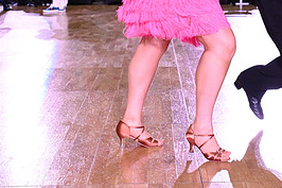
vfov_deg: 13.8
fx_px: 752
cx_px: 200
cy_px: -39
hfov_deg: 21.1
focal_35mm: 96
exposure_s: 1/250
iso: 4000
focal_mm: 44
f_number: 5.6
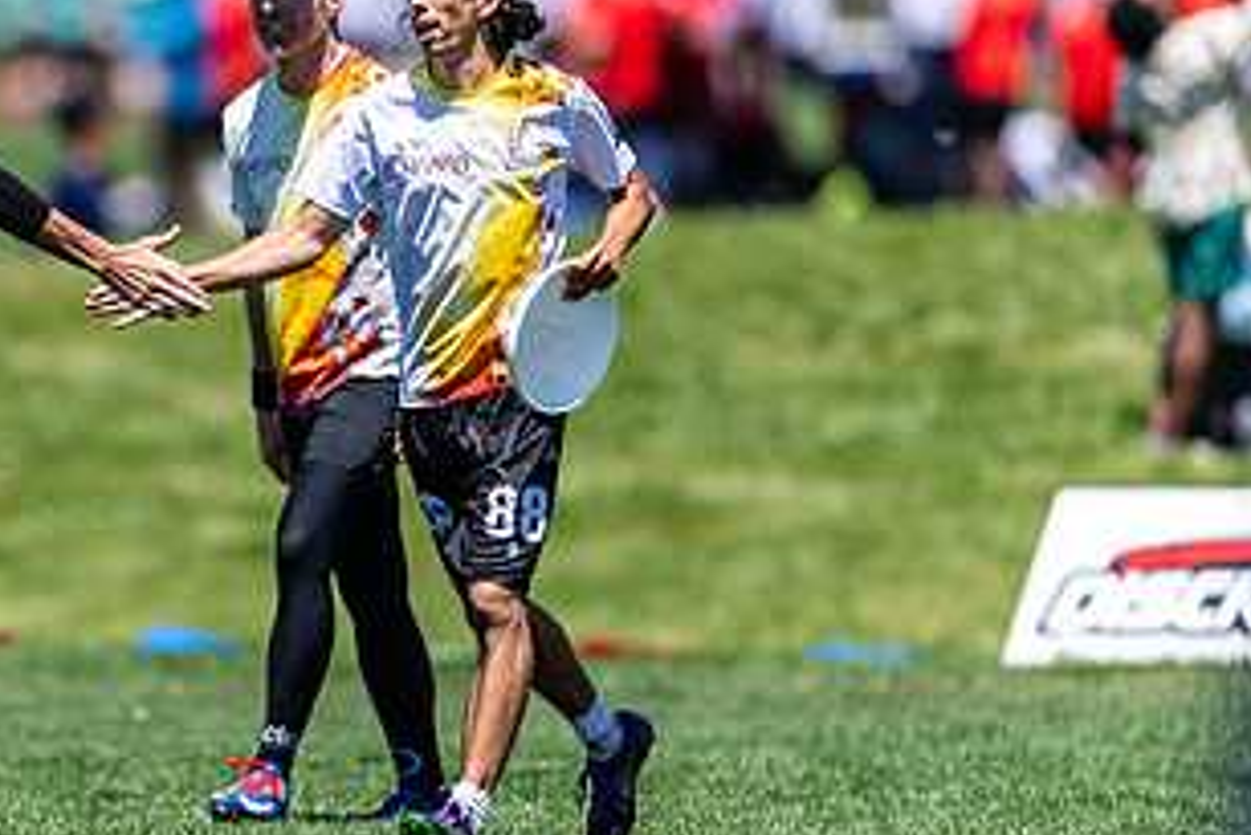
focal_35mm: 755
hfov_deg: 2.7
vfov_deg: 1.8
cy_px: 373
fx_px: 26247
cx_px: 224
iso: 100
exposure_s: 1/2000
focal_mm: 400
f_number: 2.8
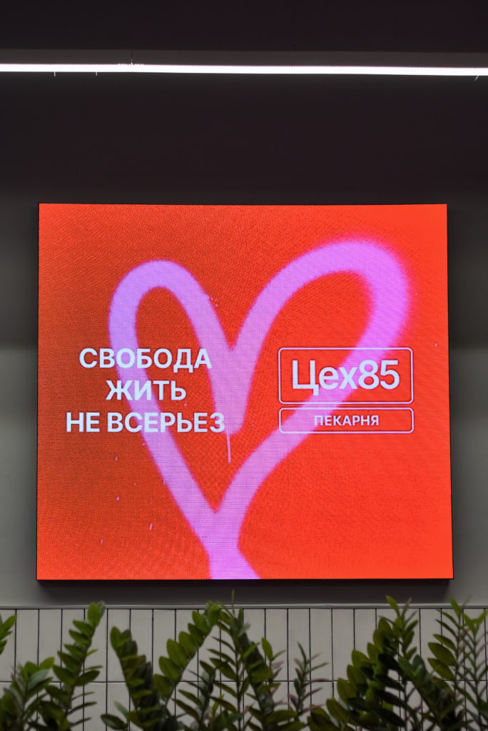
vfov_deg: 39.6
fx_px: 1015
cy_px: 366
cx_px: 244
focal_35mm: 50
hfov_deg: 27.0
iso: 160
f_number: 2.8
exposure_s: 1/400
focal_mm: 50
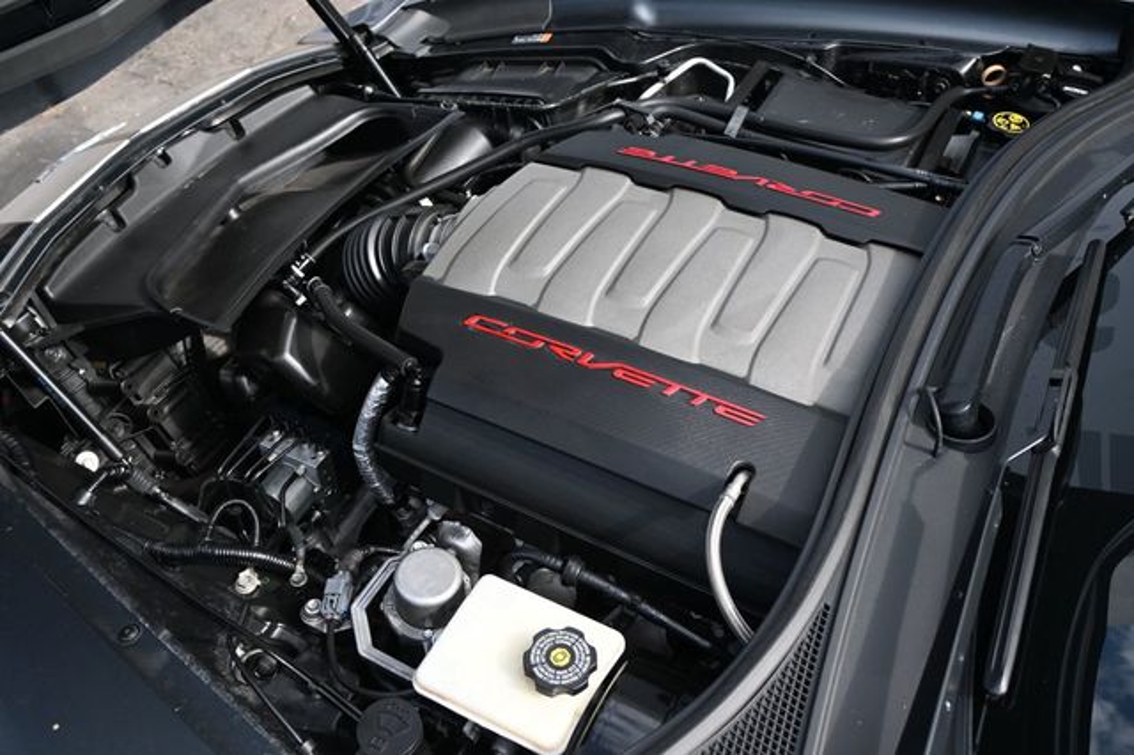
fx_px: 1015
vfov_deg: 40.8
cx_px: 567
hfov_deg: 58.4
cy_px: 378
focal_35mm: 32
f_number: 4
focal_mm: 21.5
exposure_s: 1/250
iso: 220
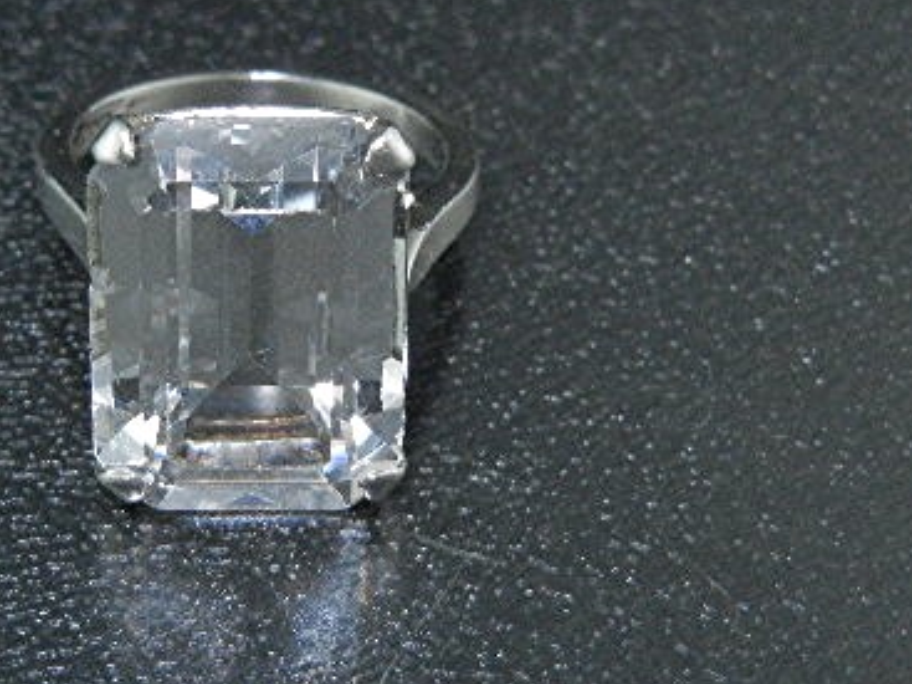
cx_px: 273
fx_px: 2713
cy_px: 269
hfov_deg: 19.0
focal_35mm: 103
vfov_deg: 14.3
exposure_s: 1/30
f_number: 8
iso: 800
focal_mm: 10.6
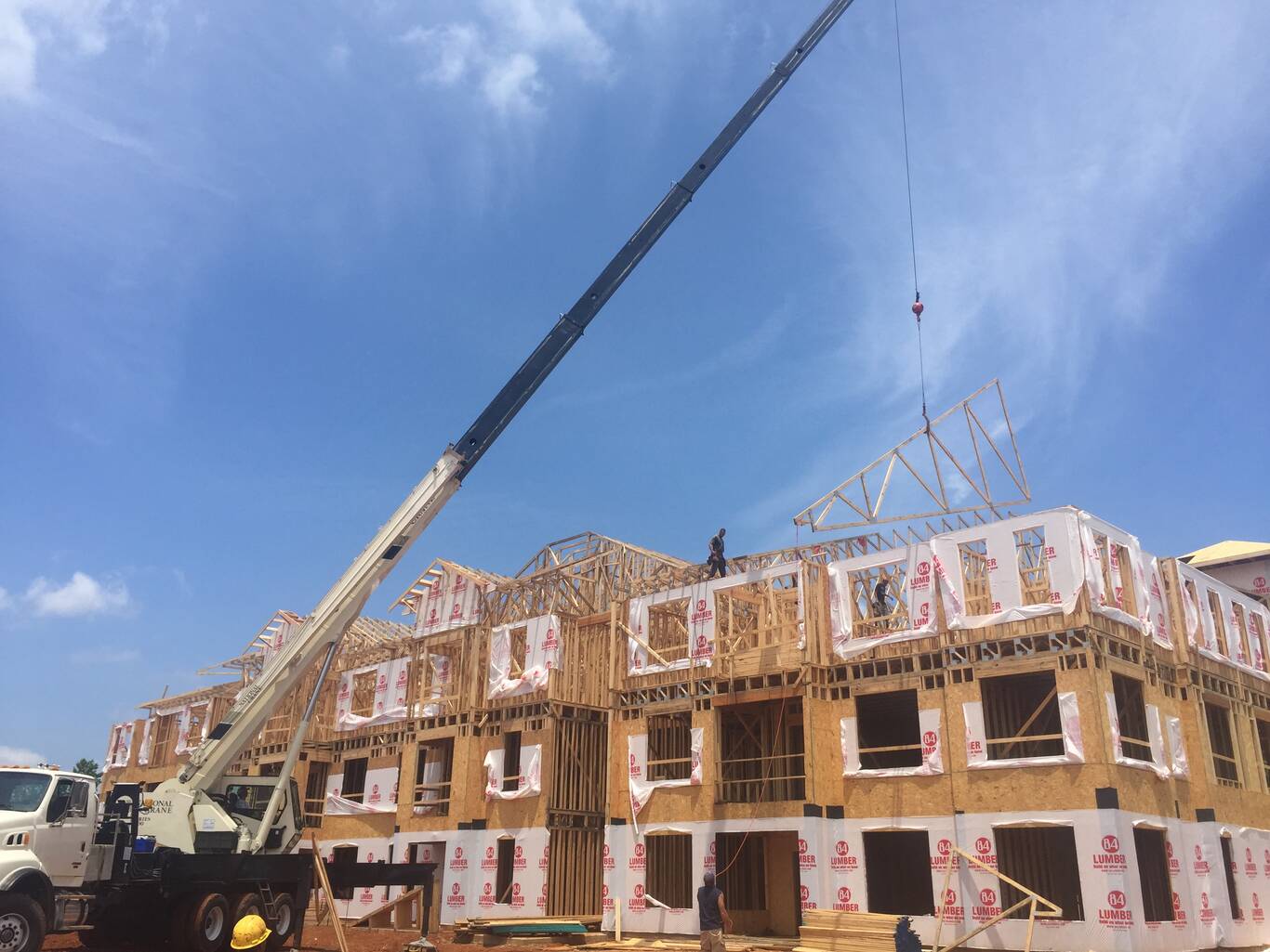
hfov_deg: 61.7
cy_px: 476
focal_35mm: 29
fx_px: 1064
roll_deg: -2.0
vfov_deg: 48.2
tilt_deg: +19.3
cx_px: 635
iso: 32
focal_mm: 4.15
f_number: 2.2
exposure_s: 1/2639
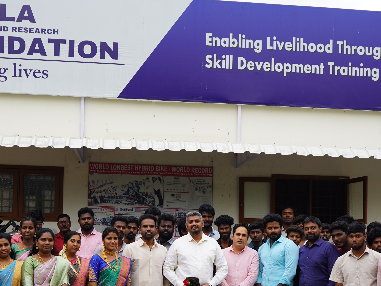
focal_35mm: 55
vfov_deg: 26.1
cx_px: 179
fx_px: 605
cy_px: 228
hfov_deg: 34.9
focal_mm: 29
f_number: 5
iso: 100
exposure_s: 1/160
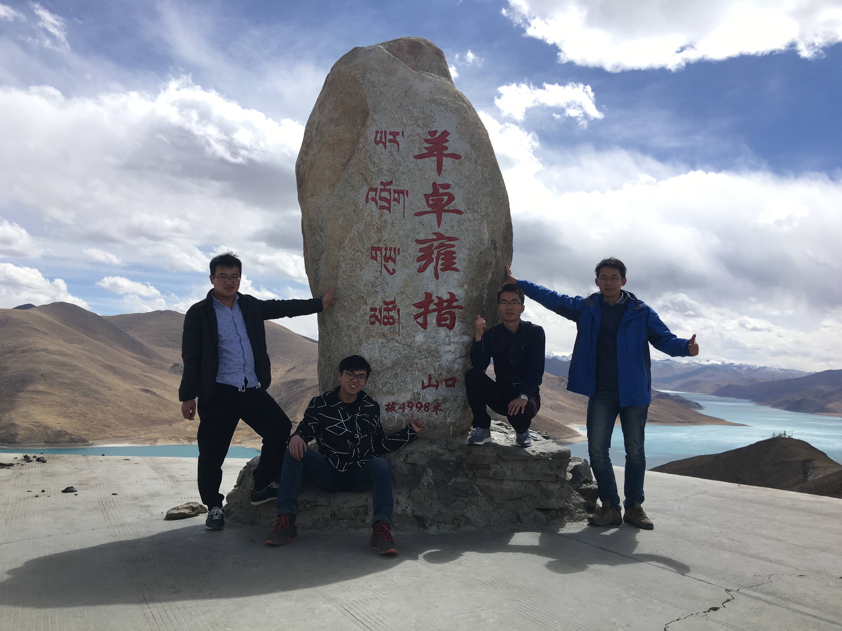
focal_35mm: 29
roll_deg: -2.2
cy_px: 316
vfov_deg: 48.2
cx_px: 421
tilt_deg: +5.0
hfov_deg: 61.7
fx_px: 705
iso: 25
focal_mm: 4.15
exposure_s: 1/1672
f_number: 2.2
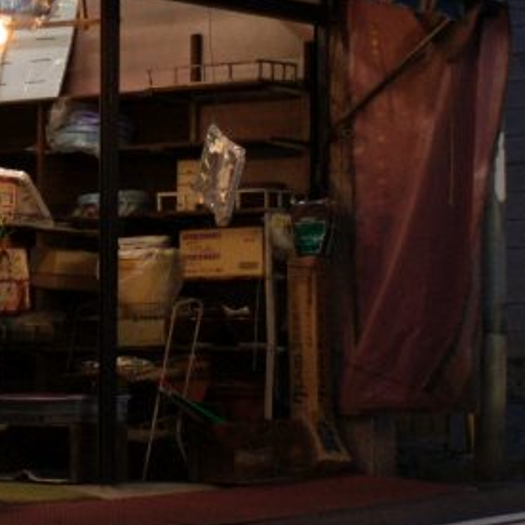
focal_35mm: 83
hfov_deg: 20.2
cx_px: -2
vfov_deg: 20.7
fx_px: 1424
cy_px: 137
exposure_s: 1/15
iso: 400
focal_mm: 18
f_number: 3.5
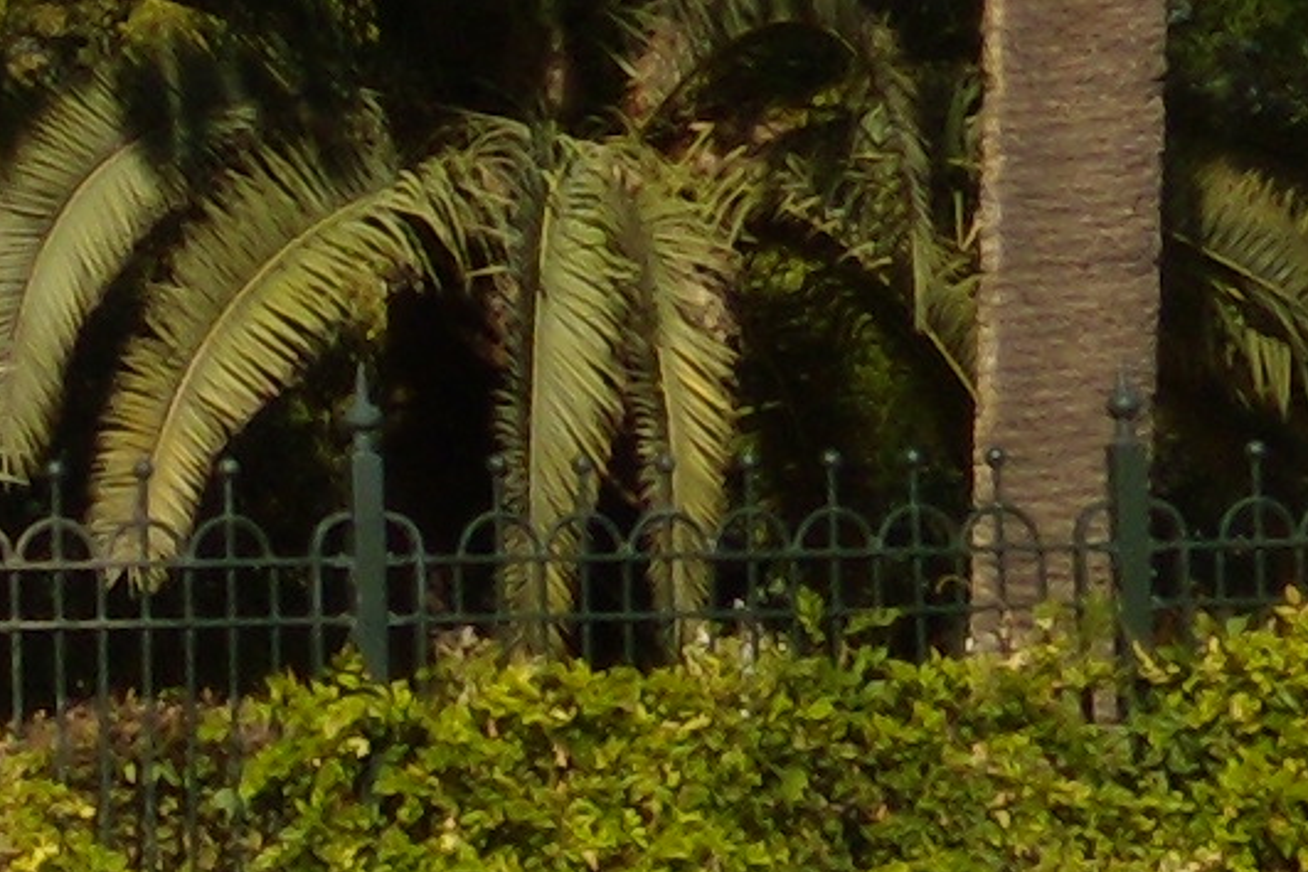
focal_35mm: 230
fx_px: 8356
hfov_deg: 8.3
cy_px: -1251
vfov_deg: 5.7
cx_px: -1623
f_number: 8.5
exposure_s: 1/200
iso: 80
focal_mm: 6.4
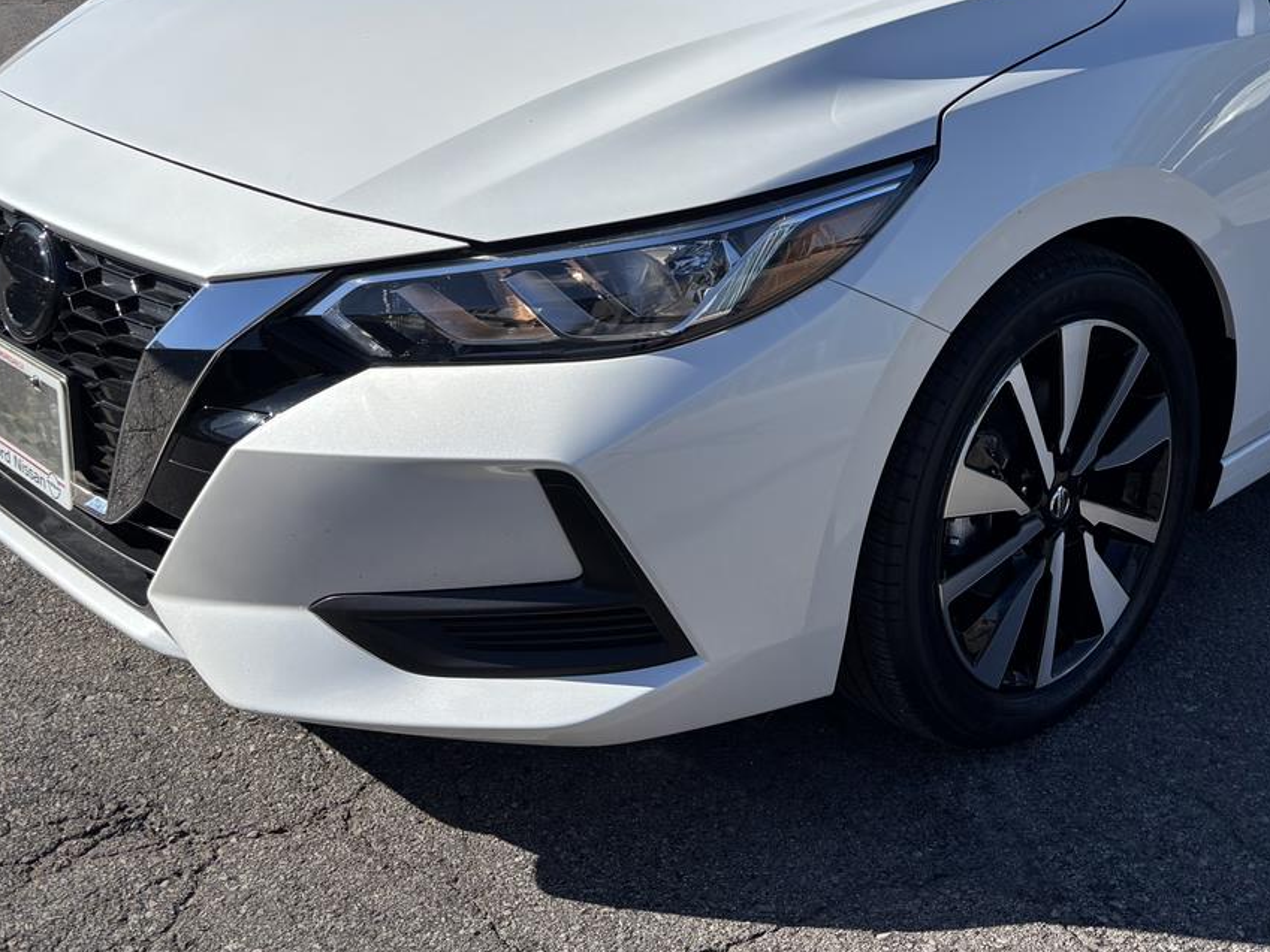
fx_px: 1798
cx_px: 872
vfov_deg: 28.6
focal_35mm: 49
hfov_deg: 38.4
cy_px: 112
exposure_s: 1/3650
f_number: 1.6
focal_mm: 5.96
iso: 50
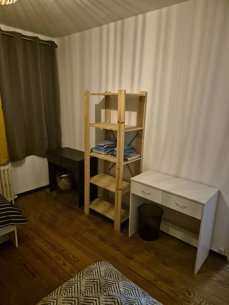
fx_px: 203
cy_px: 152
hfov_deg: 58.9
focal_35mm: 23
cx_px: 114
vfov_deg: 73.9
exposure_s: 1/100
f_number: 1.8
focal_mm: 5.4
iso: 2000
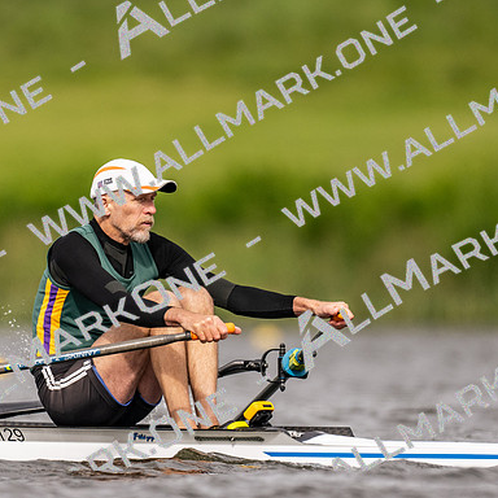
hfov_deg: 1.5
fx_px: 18799
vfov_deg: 1.5
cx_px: 187
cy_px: 249
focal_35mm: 1155
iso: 450
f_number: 4
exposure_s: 1/2500
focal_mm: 600
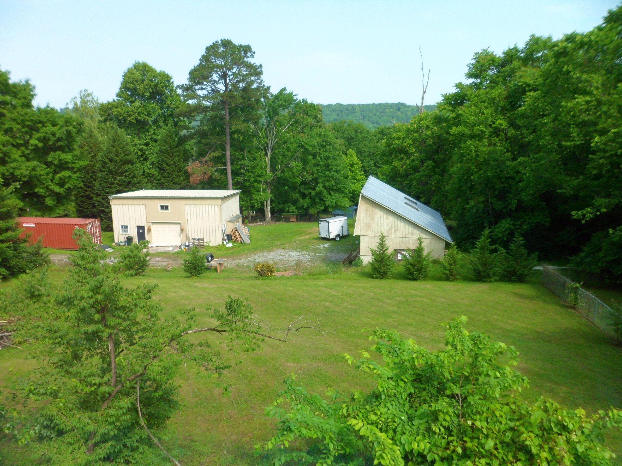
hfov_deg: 67.3
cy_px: 233
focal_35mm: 26
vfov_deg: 53.1
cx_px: 311
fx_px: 467
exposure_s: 1/500
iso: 80
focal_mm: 4.9
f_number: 3.3
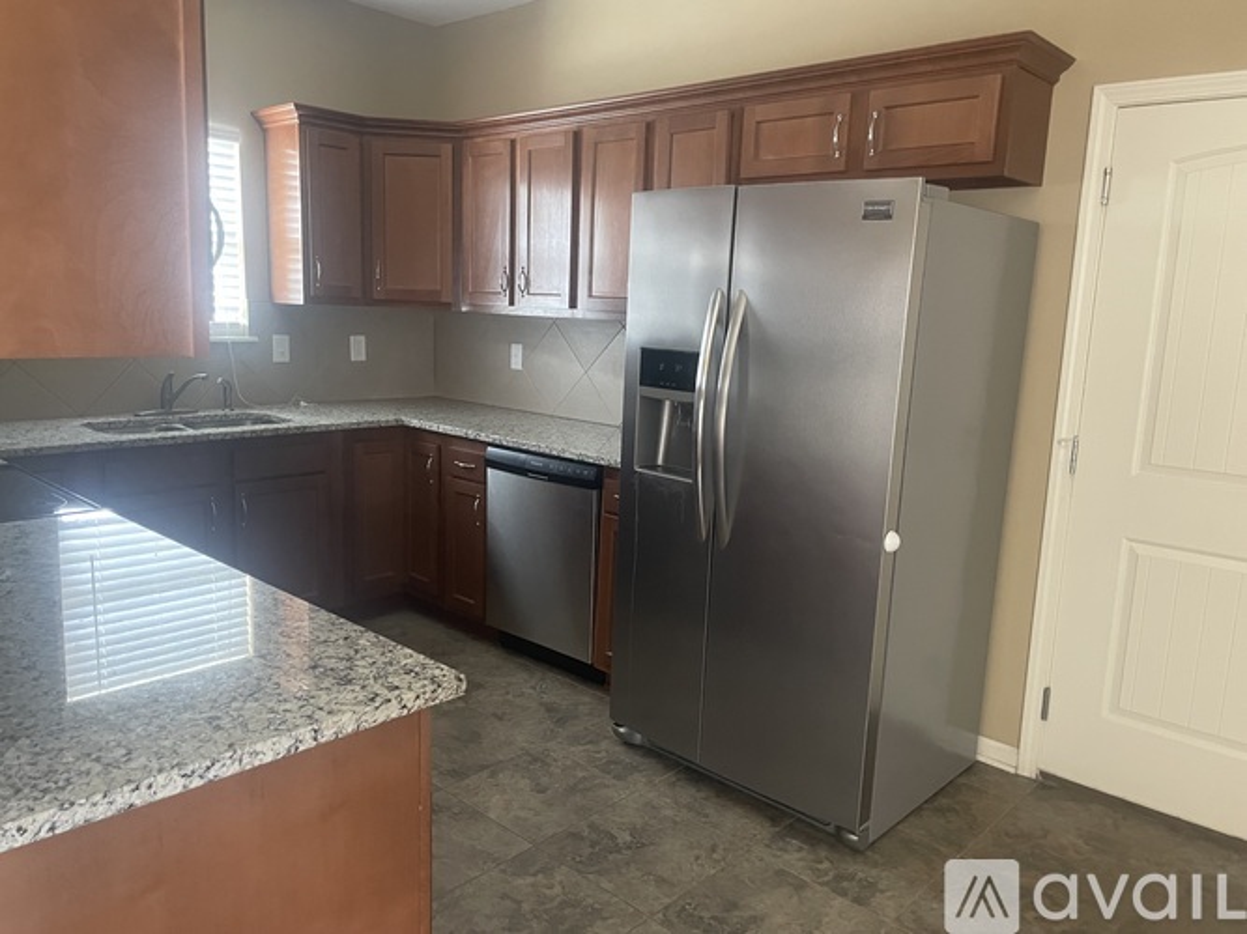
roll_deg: -2.4
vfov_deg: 53.0
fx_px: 936
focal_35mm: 26
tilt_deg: -9.7
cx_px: 624
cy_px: 467
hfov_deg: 67.3
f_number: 1.6
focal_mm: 4.2
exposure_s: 1/60
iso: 500
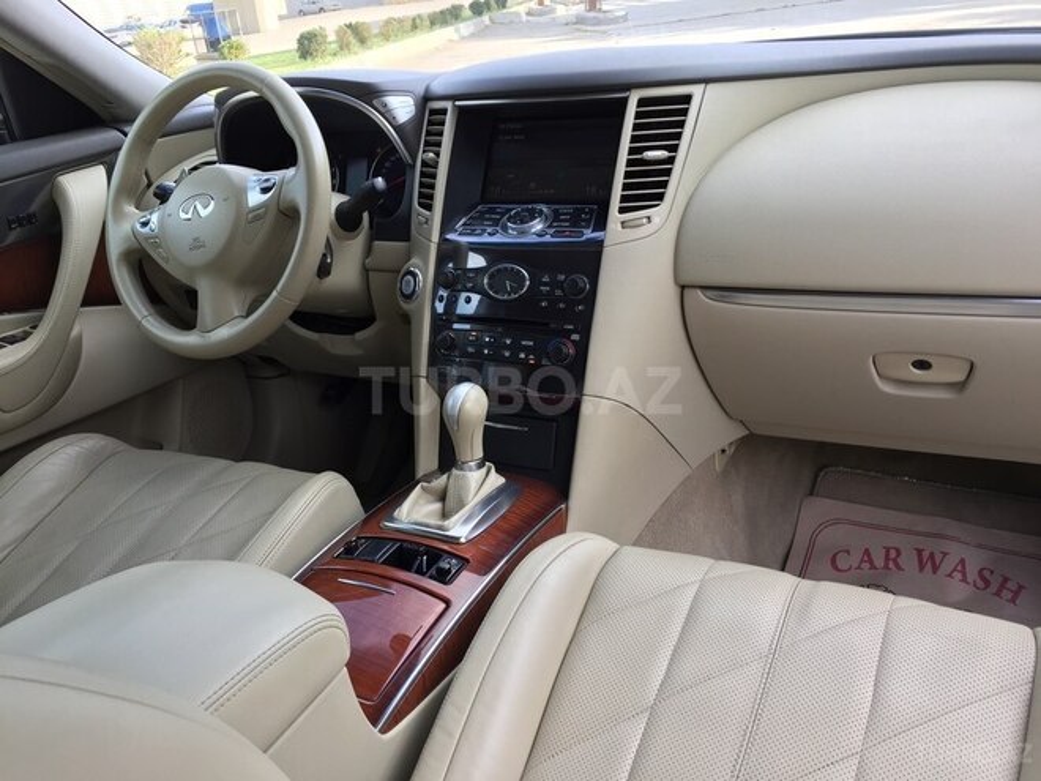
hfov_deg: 61.7
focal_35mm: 29
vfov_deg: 48.2
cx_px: 520
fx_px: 872
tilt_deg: -25.8
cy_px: 390
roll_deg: +5.2
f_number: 2.2
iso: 32
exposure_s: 1/117
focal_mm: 4.15
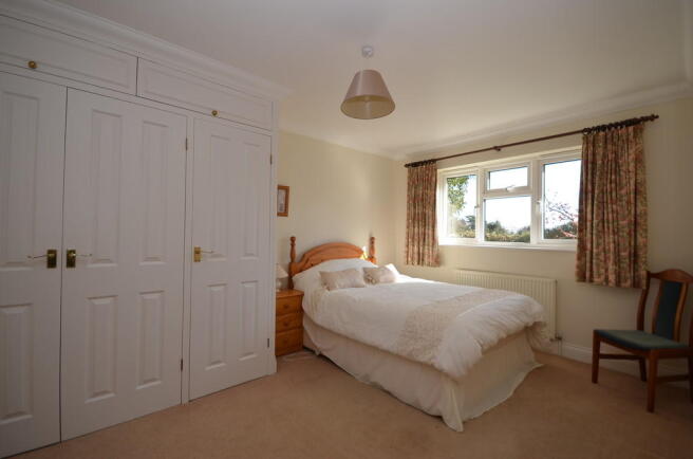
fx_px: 288
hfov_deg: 100.5
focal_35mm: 15
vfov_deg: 77.0
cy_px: 230
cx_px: 346
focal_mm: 10
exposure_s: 1/125
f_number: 5.6
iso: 160
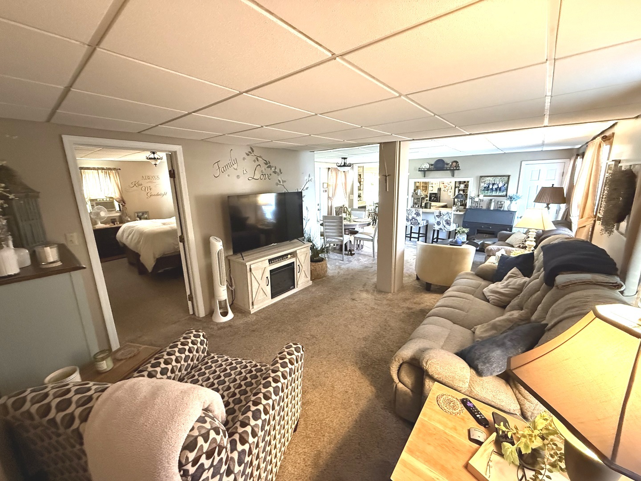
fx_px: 259
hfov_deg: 102.1
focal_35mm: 14
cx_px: 320
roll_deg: +1.0
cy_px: 240
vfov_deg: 85.7
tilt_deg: -11.9
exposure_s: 1/40
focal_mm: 2.22
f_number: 2.2
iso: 1000
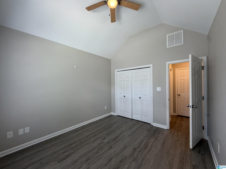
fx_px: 91
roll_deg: +1.0
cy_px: 84
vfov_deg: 85.7
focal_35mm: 14
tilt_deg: +1.4
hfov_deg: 102.1
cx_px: 113
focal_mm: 2.22
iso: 160
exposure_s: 1/121
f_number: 2.2
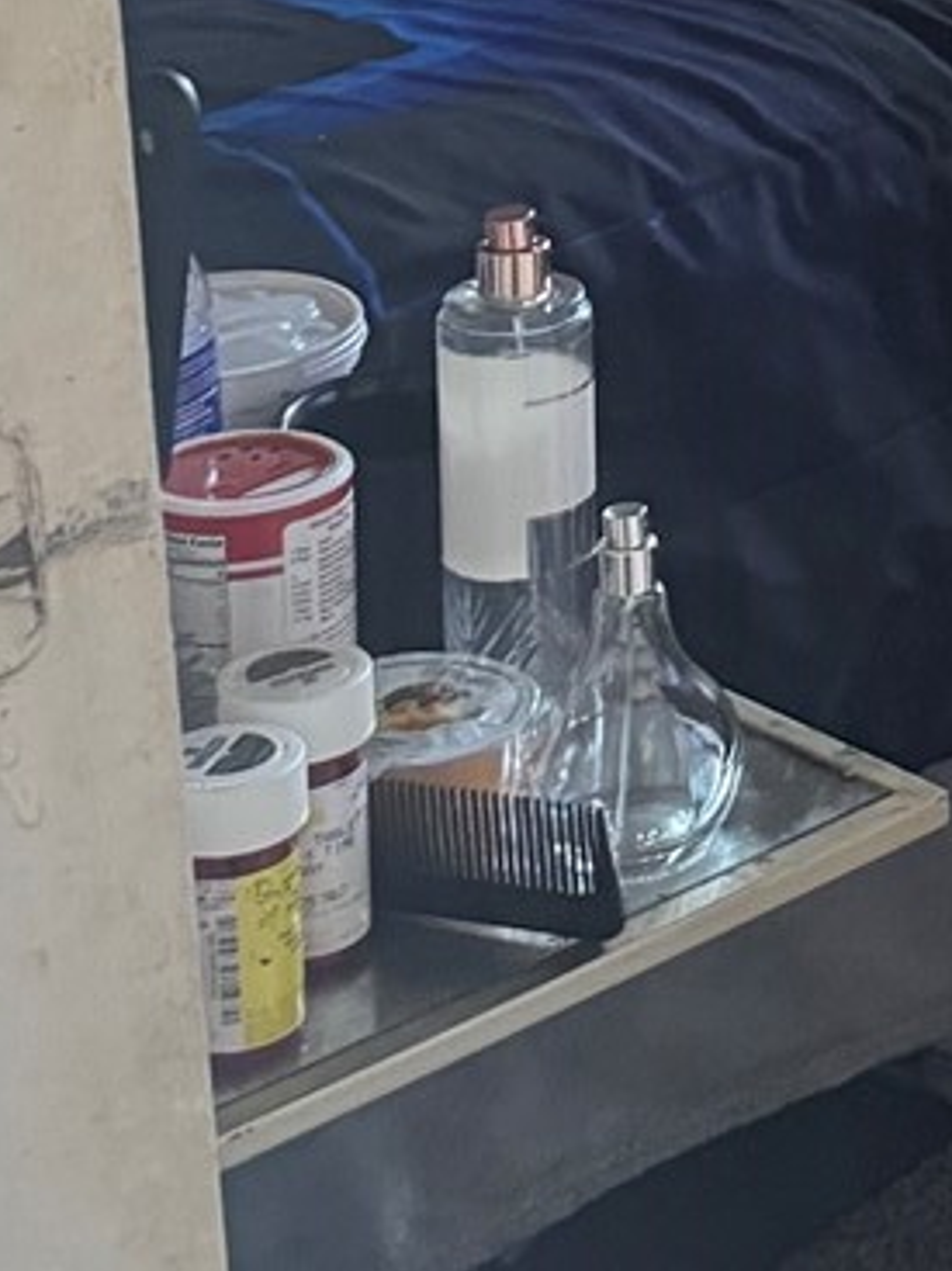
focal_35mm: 134
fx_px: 4917
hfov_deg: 10.3
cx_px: 1811
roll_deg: +1.4
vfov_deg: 14.0
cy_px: -474
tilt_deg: -12.3
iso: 640
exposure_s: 1/40
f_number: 1.78
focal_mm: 6.76
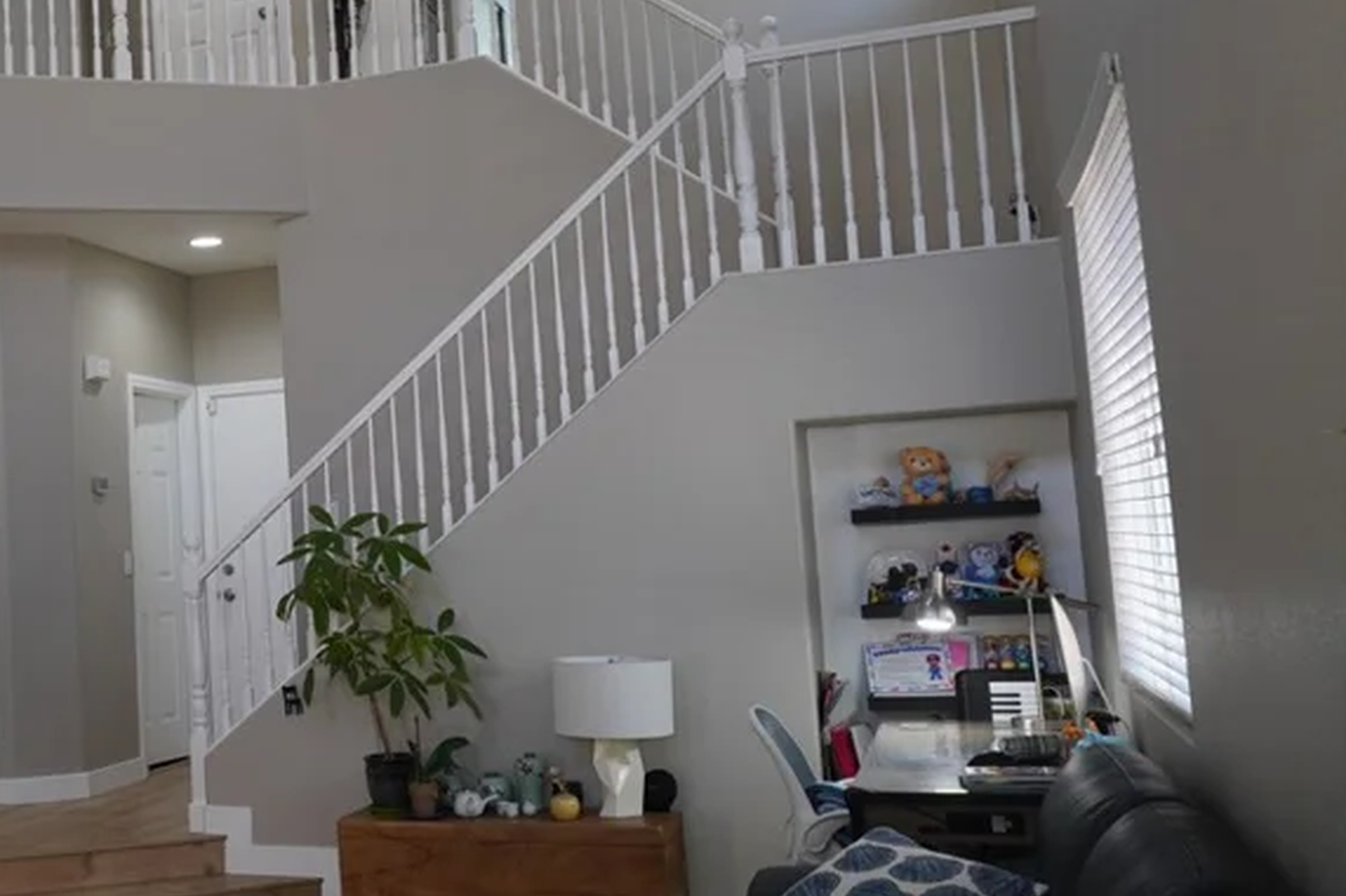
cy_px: 394
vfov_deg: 31.1
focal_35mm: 43
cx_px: 146
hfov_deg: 41.9
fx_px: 1607
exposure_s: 1/30
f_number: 7.1
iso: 500
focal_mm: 16
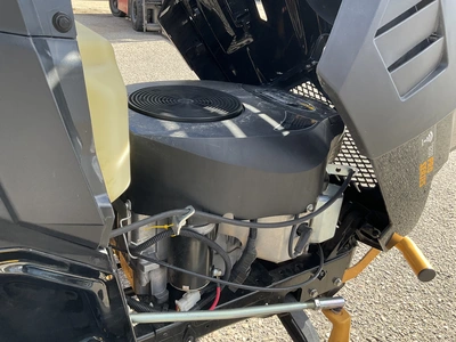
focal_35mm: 29
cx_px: 228
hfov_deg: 61.7
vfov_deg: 48.2
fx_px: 382
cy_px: 171
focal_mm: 3
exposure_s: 1/246
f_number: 1.8
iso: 25
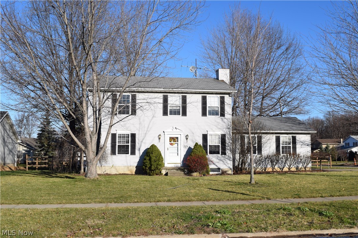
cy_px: 119
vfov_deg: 36.9
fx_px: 358
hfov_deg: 53.1
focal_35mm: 36
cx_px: 179
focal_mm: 24
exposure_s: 1/500
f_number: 11
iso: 200
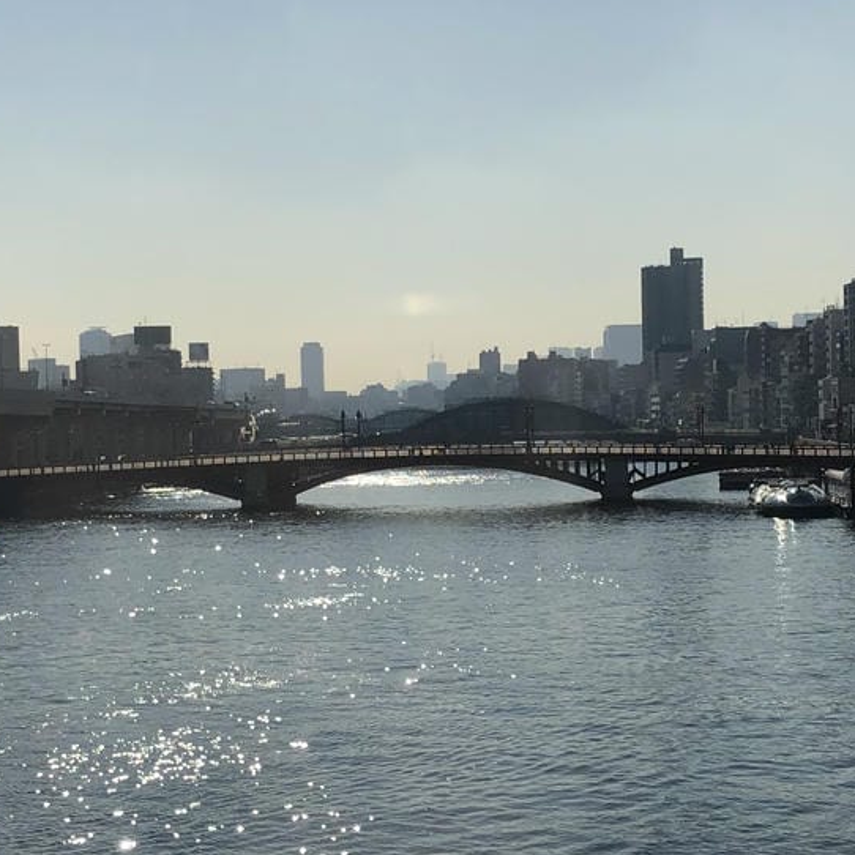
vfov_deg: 23.7
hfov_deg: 23.7
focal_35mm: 73
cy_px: 480
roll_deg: +1.8
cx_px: 396
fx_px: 2040
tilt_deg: -3.9
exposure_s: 1/8000
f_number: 1.8
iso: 20
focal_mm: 3.99
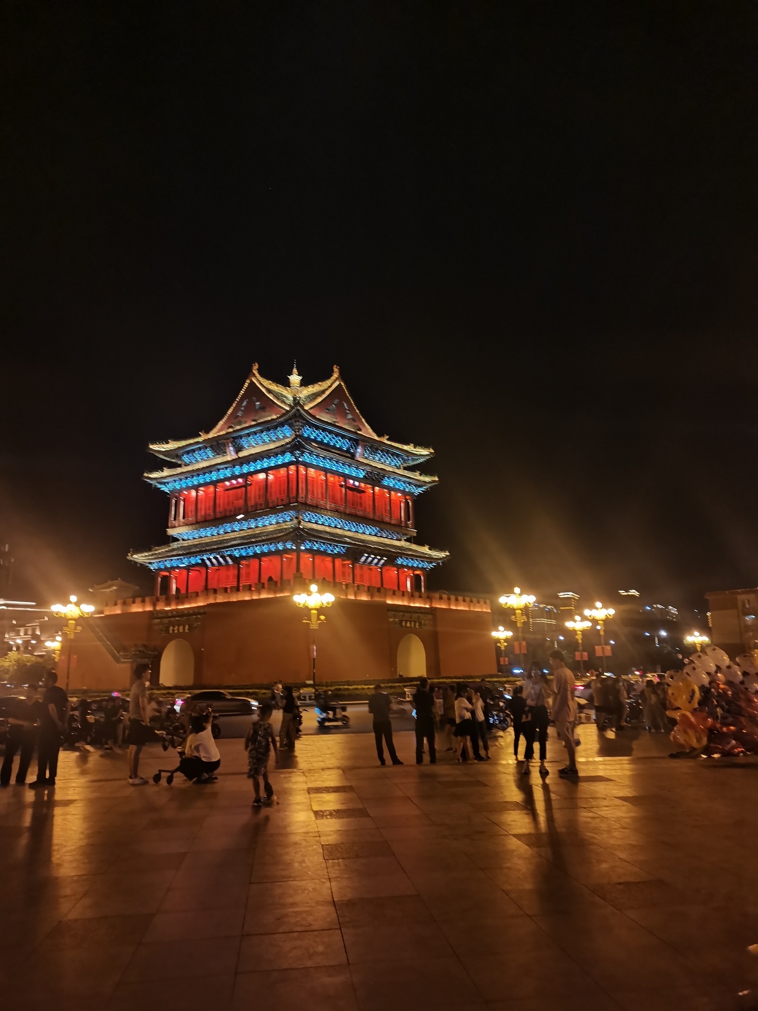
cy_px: 506
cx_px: 379
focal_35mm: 26
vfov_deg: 67.3
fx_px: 759
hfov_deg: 53.1
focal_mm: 5.58
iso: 640
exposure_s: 1/50
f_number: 1.8
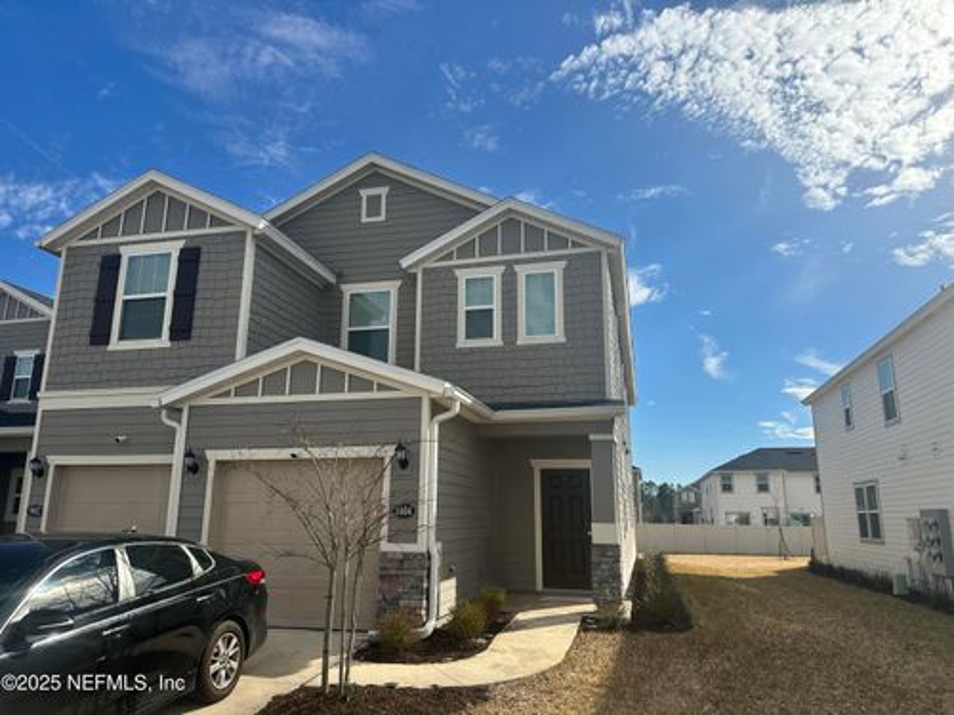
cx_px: 477
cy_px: 358
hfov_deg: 71.6
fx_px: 661
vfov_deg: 56.8
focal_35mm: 24
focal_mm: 6.86
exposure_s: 1/7576
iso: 80
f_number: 1.78
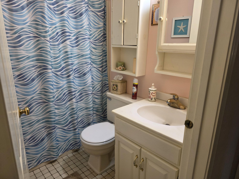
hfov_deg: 73.9
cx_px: 120
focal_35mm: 23
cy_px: 90
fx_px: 159
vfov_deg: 58.9
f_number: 1.7
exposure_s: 1/120
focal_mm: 6.3
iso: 250
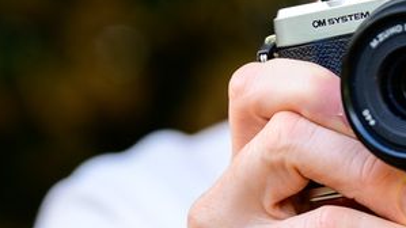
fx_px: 3164
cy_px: 268
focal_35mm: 294
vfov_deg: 4.1
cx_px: 407
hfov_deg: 7.3
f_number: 3.2
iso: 200
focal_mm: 70
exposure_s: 1/320
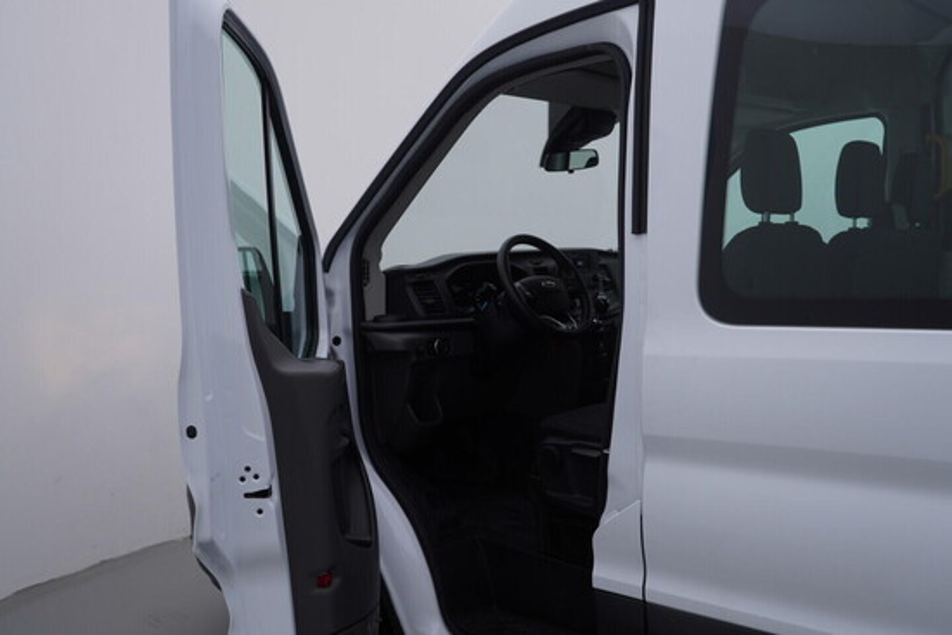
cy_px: 318
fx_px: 952
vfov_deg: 36.9
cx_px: 476
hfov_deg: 53.1
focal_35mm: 36
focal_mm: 24
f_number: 5
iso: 125
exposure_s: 1/125
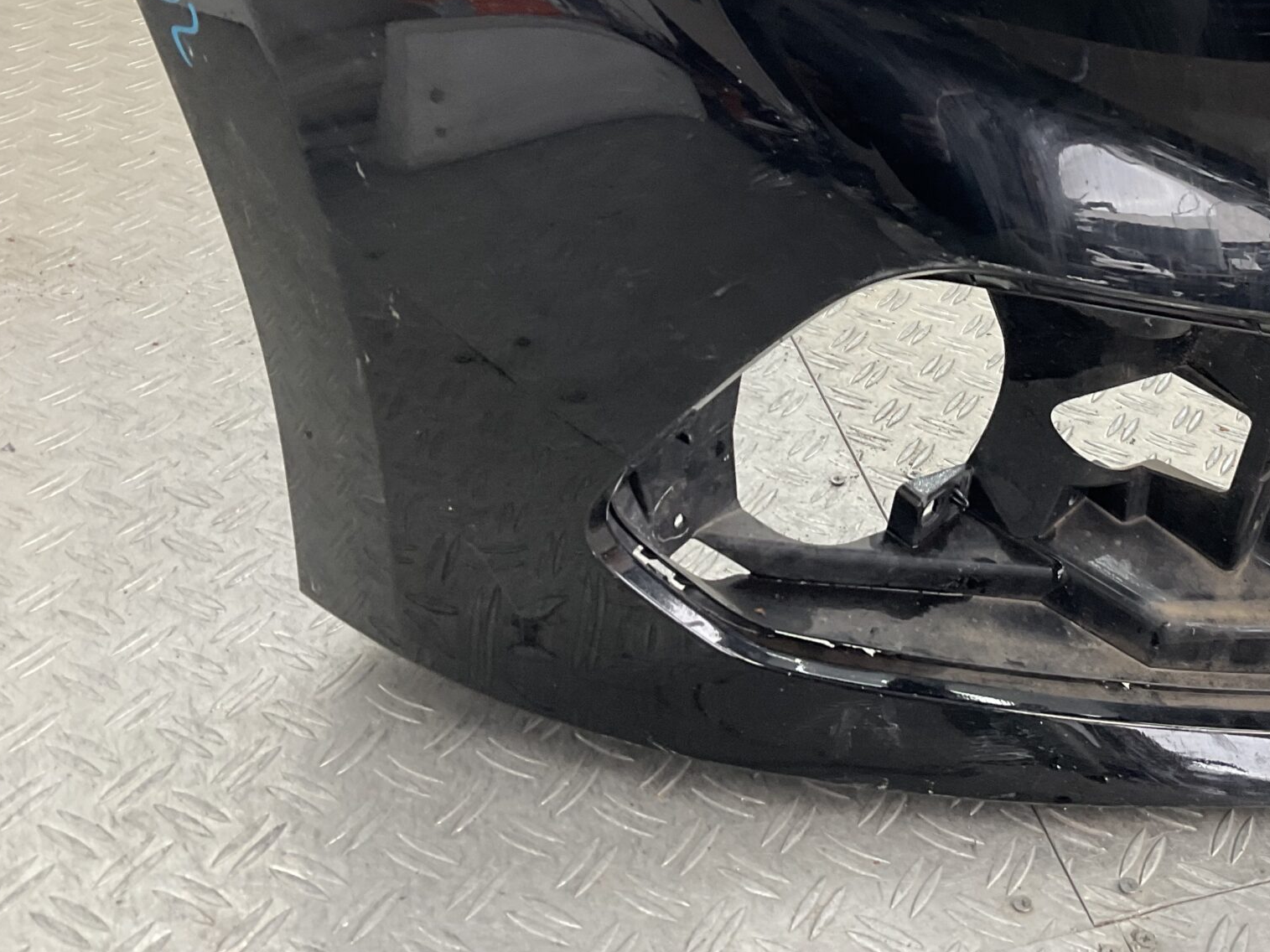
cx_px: 981
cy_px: 150
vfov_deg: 28.8
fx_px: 1798
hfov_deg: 37.8
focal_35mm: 49
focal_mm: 3
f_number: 1.8
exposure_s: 1/120
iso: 50
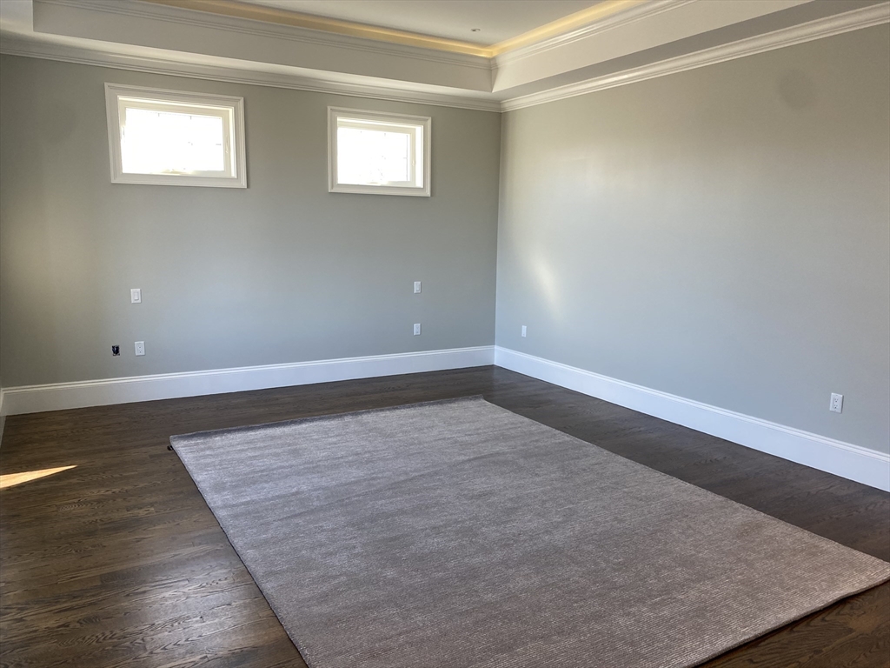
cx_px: 445
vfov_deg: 53.1
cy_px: 334
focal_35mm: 26
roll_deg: +0.0
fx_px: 668
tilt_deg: -12.0
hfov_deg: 67.3
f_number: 1.8
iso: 64
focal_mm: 4.25
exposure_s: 1/120
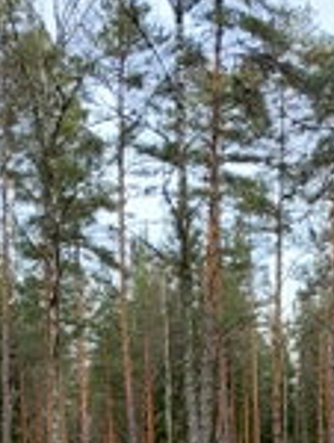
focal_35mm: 86
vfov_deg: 21.0
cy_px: 548
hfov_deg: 17.2
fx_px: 1103
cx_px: 177
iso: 25
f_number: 1.8
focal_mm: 4
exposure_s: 1/50
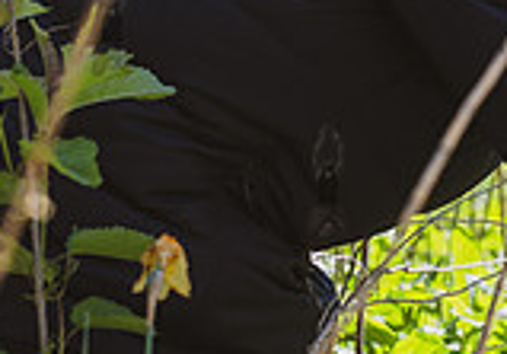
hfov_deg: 8.0
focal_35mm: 246
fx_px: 3515
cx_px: 874
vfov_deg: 5.8
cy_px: 61
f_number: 4
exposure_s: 1/320
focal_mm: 61
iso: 80
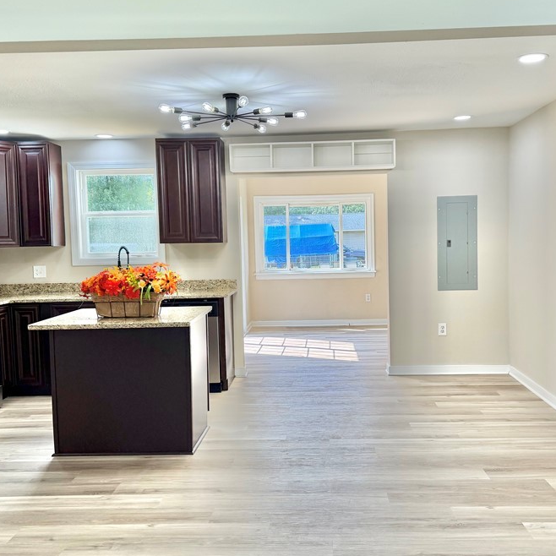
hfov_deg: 49.7
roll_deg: +1.1
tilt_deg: -3.3
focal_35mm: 33
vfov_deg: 49.7
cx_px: 303
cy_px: 276
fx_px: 600
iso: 80
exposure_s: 1/270
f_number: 1.78
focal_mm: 6.76
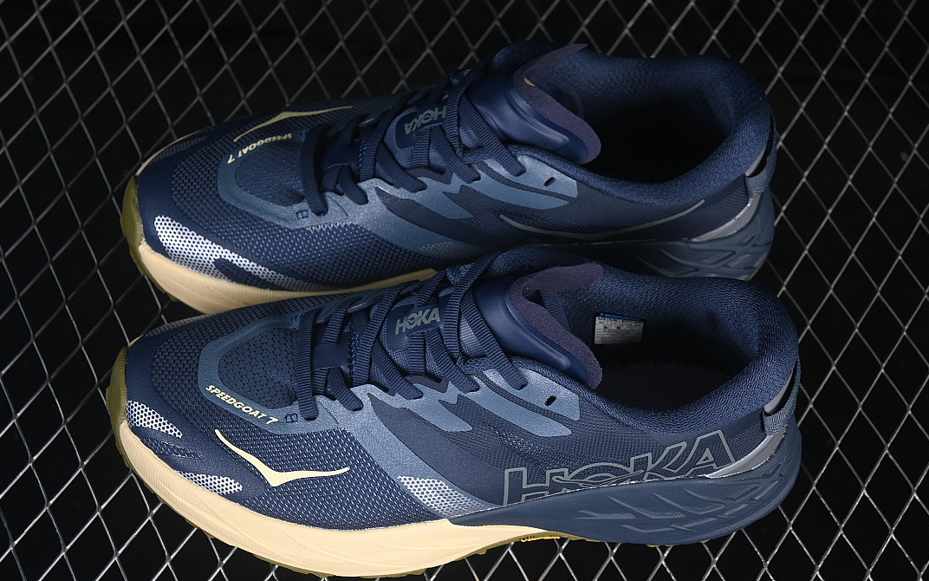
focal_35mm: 77
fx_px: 1950
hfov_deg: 26.8
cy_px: 307
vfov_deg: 16.9
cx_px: 467
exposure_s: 1/60
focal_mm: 50
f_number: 6.3
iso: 160
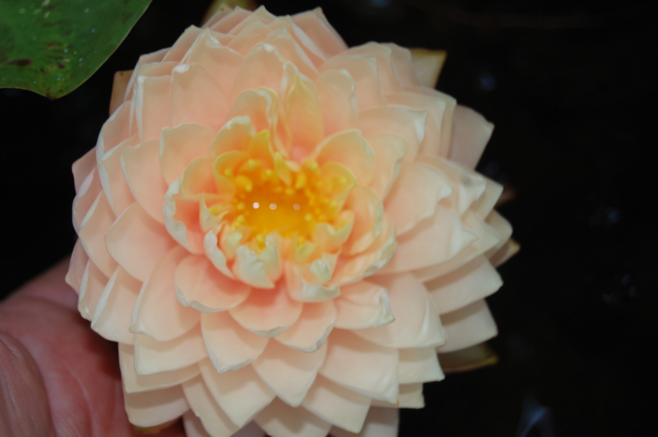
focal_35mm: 72
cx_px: 329
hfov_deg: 28.1
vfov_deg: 18.9
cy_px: 218
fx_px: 1315
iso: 280
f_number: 5.6
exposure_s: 1/80
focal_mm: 48
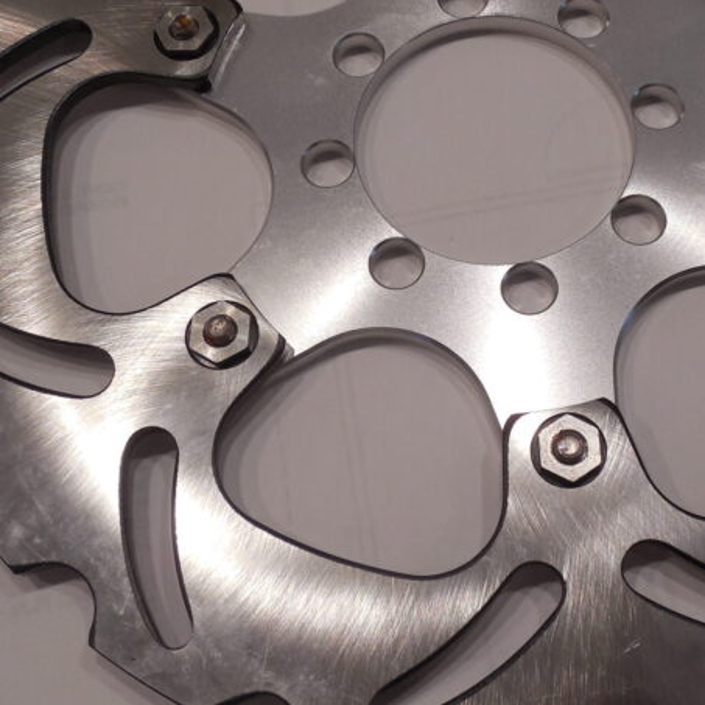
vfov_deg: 33.7
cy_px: 235
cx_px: 486
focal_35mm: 50
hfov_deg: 33.6
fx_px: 1152
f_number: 3.3
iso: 125
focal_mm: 4.5
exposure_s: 1/40
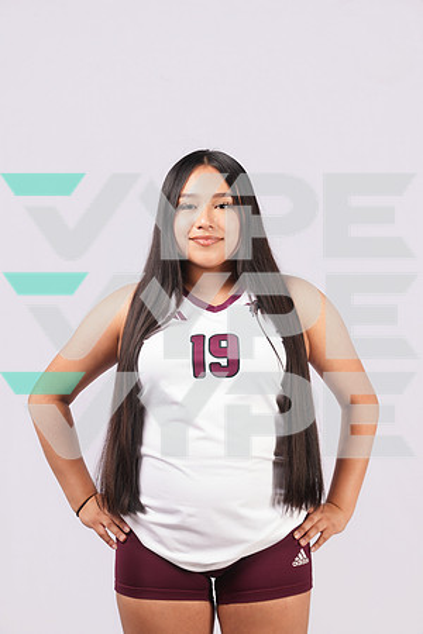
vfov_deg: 34.5
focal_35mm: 58
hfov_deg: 23.4
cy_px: 317
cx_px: 212
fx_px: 1022
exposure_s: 1/125
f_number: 5.6
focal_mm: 58
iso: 160
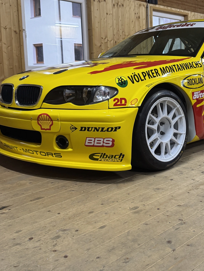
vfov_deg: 43.5
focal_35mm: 43
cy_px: 101
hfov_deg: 33.1
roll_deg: +1.8
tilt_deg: -4.6
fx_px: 338
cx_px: 147
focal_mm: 6.76
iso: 250
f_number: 1.78
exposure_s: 1/50
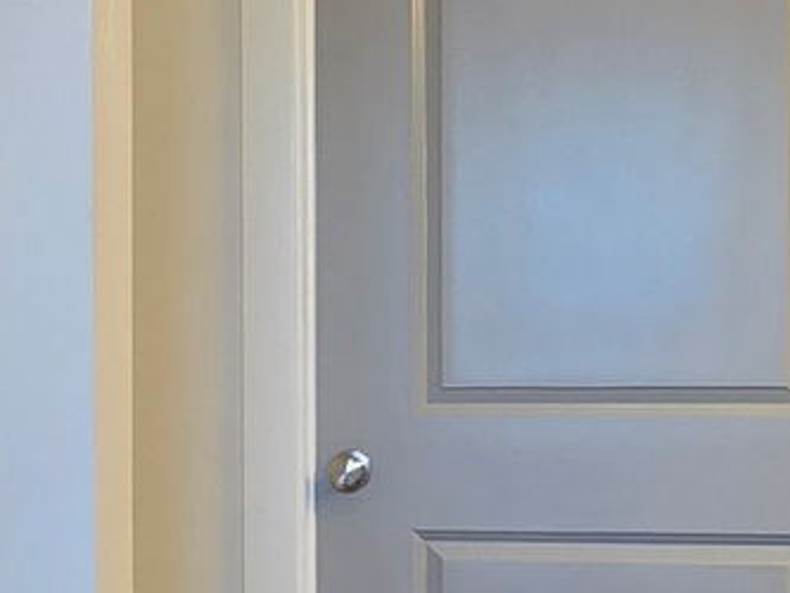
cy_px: 446
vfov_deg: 18.3
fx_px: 1826
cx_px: 199
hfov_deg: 24.1
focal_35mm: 80
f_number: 2.2
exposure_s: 1/60
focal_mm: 2.2
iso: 100
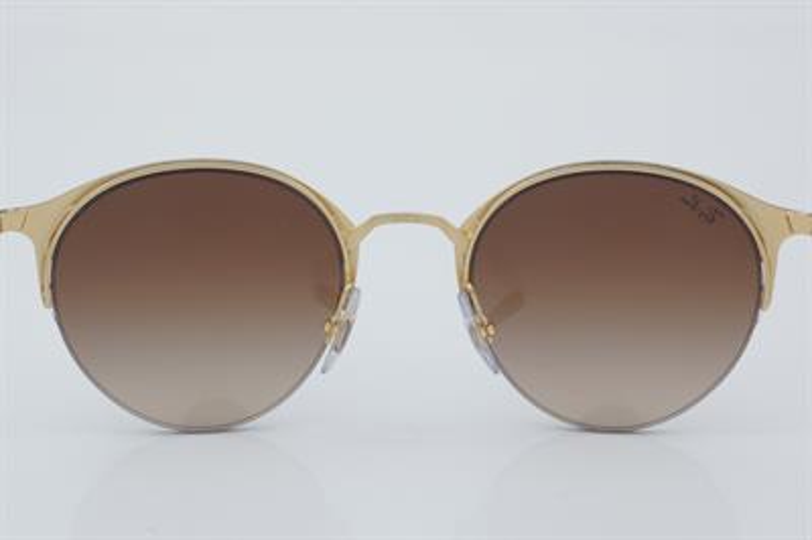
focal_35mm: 82
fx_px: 1859
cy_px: 270
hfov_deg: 24.6
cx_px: 406
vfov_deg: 16.5
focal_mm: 55
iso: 100
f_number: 32
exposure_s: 1/4
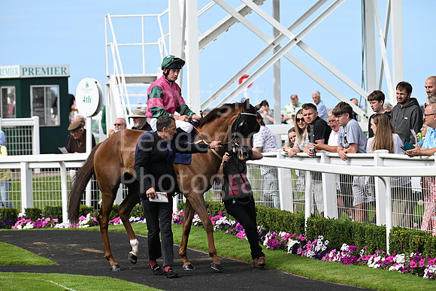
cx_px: 218
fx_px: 2423
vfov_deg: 6.9
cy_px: 146
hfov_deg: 10.3
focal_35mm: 200
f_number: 5
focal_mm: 200
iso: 500
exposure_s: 1/2500
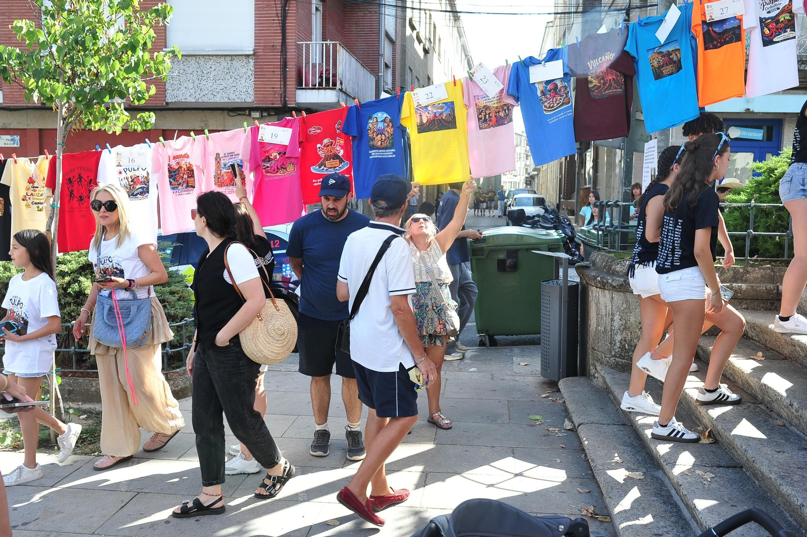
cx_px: 404
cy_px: 268
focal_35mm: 35
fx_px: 784
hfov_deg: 54.5
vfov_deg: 37.8
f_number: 7.1
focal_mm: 35
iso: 400
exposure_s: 1/200
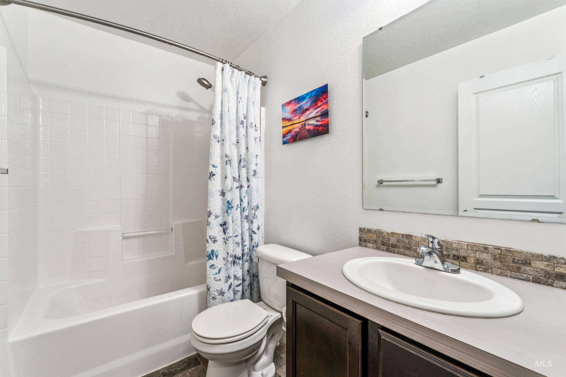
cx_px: 283
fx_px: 248
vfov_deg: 74.4
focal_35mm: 16
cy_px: 188
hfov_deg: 97.5
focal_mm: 15.8
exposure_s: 1/5
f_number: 13
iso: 400
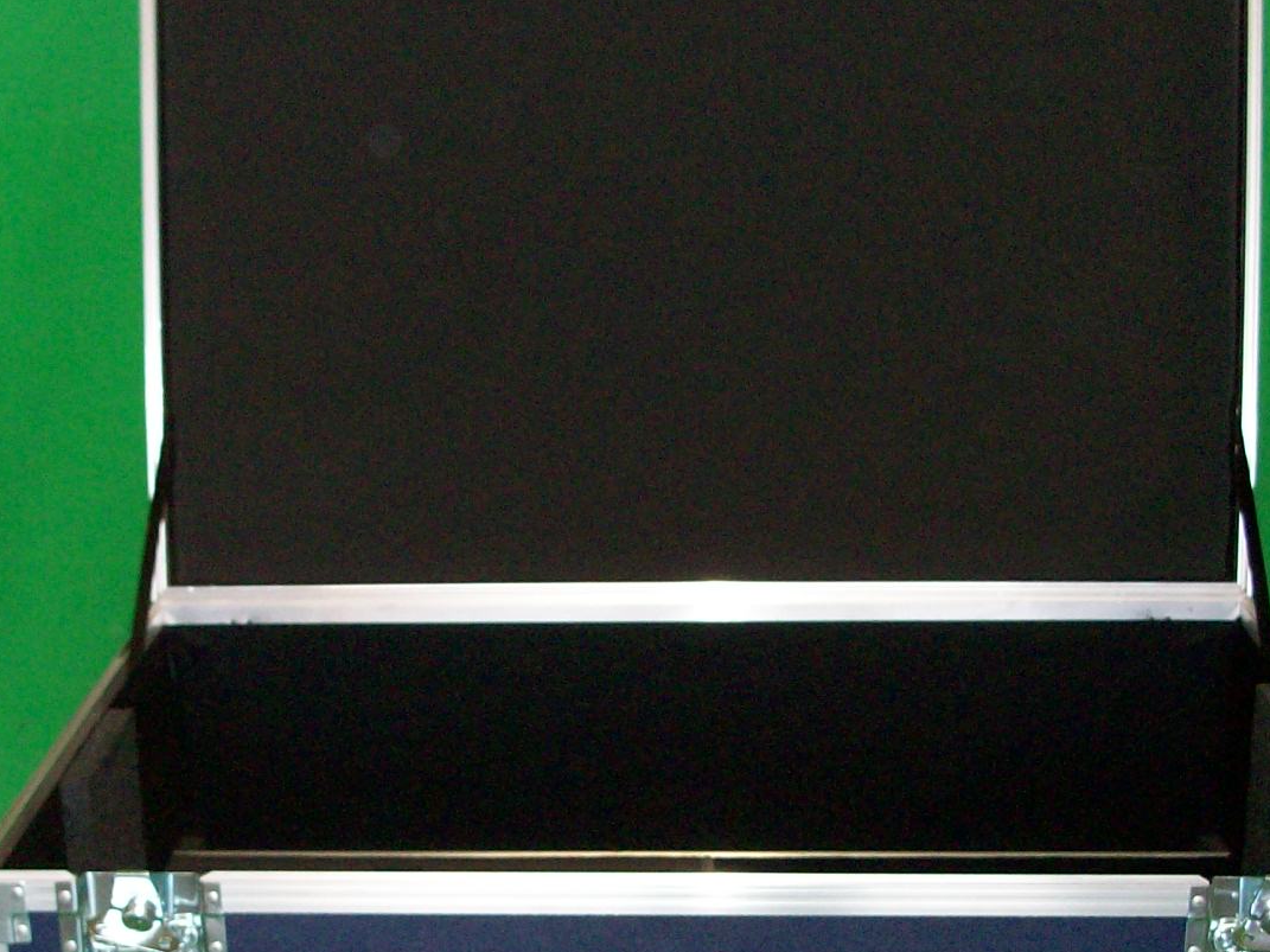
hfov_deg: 29.8
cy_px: 714
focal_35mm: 65
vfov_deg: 22.4
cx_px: 656
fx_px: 2384
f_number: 2.8
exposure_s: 1/60
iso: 160
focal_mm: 5.7
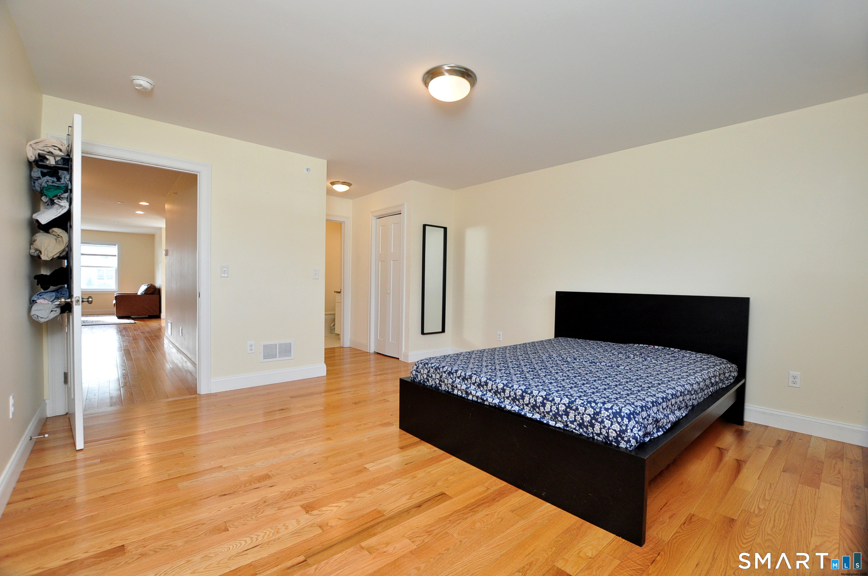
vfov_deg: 77.2
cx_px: 434
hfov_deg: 100.5
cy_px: 288
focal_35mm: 15
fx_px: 361
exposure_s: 1/100
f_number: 5
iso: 640
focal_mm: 10
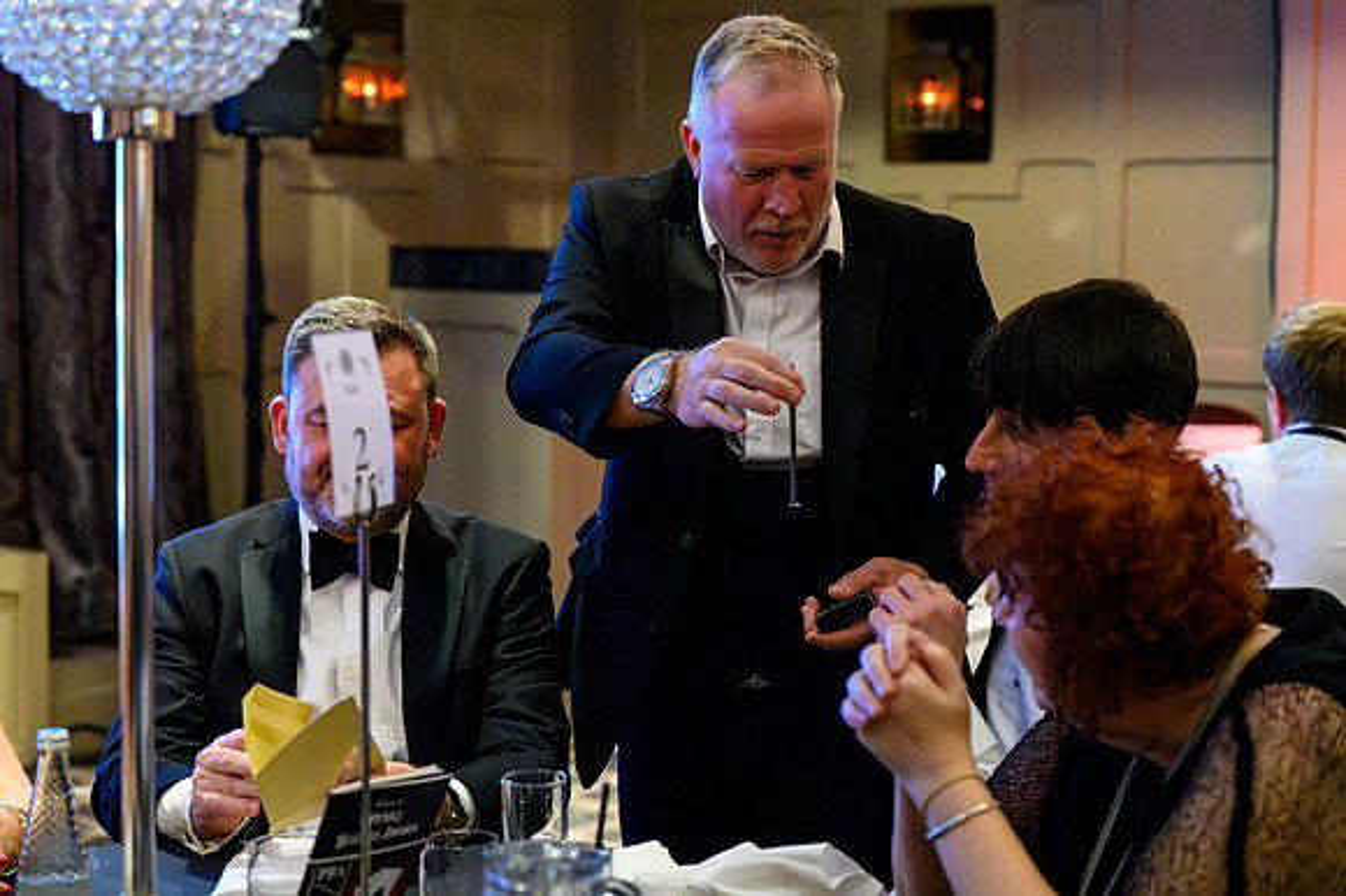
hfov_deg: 28.9
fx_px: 2616
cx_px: 673
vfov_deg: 19.4
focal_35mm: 70
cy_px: 448
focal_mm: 70
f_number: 4
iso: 51200
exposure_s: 1/400
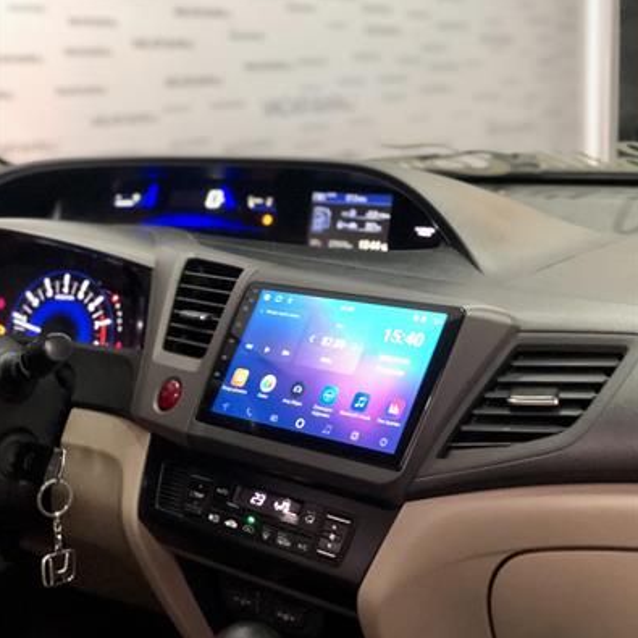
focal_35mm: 62
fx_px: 1293
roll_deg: +0.7
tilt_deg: -6.4
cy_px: 269
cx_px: 317
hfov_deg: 27.7
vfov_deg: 27.7
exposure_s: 1/24
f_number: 2.4
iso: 160
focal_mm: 6
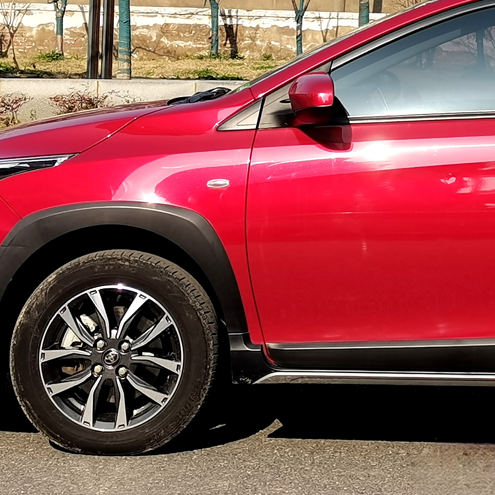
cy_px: -21
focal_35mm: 112
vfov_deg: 15.2
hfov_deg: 15.2
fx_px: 1812
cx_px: 544
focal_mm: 5.58
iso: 50
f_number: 1.8
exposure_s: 1/789
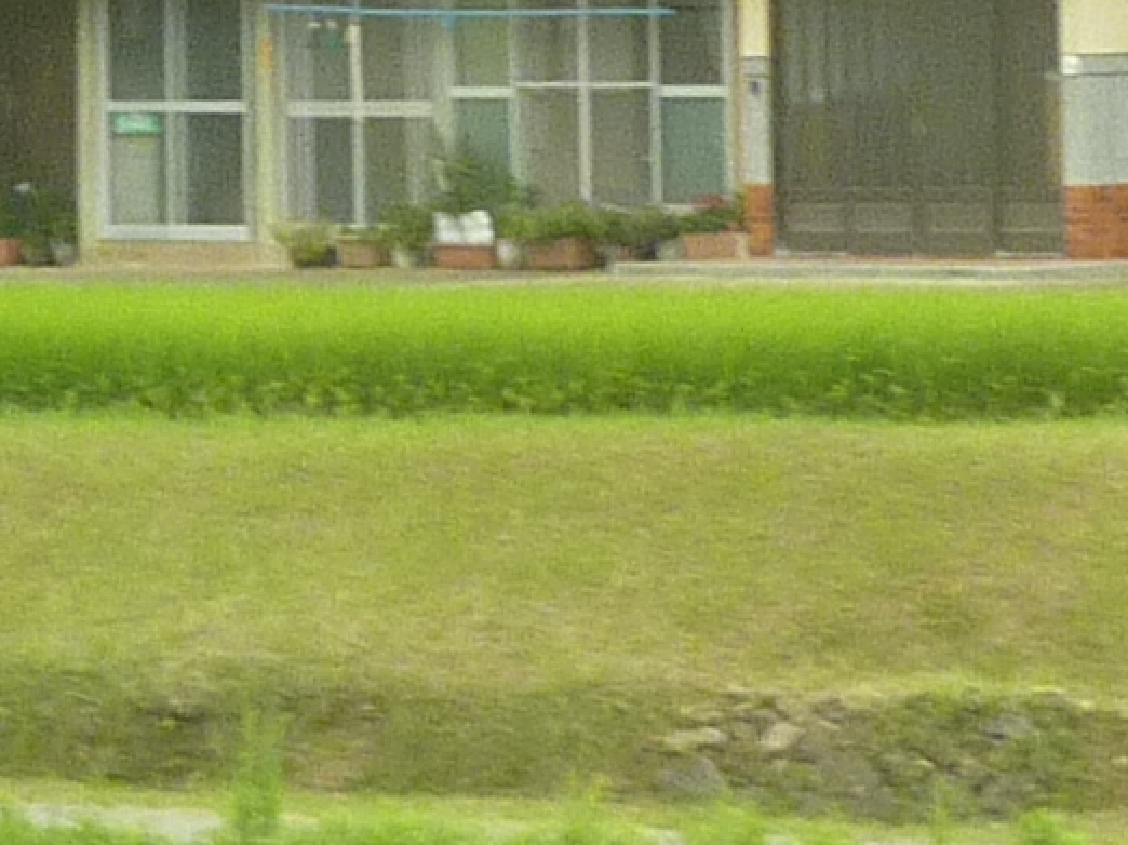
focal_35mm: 475
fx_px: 15471
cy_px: -372
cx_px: 328
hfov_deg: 4.2
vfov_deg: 3.1
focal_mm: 11
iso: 160
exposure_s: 1/250
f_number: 4.1
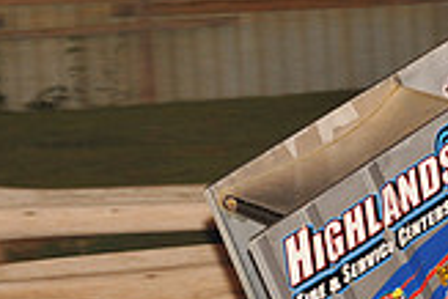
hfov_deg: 4.8
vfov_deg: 3.2
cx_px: 366
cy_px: 296
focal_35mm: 426
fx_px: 5306
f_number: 6.3
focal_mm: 120
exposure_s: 1/320
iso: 1000
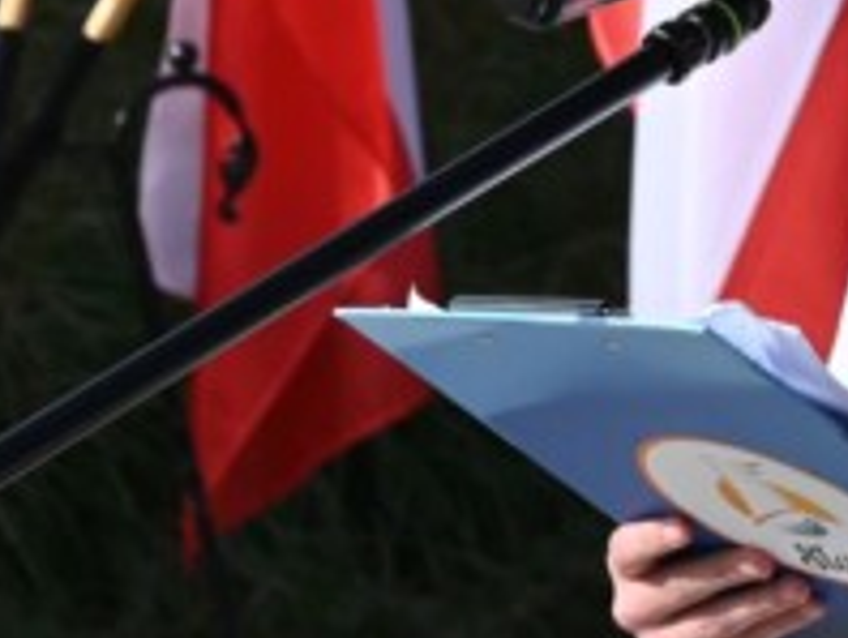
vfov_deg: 3.4
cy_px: -11
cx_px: 1246
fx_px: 10718
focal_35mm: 437
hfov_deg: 4.5
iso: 100
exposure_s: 1/400
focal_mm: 75
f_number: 7.1
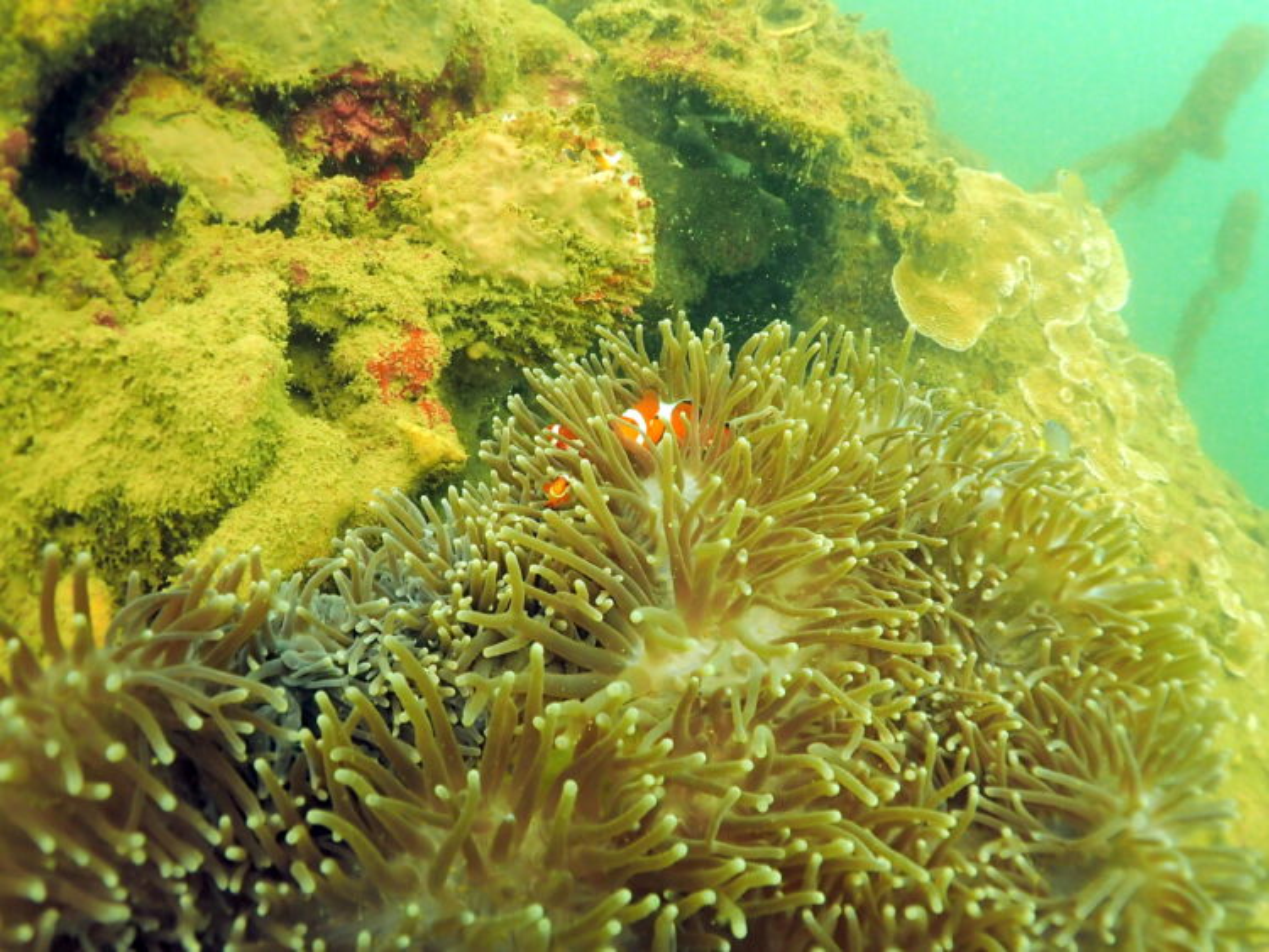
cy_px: 476
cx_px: 634
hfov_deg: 49.0
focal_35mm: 38
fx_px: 1394
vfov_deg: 37.7
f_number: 2.7
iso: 200
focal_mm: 6.83
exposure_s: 1/40
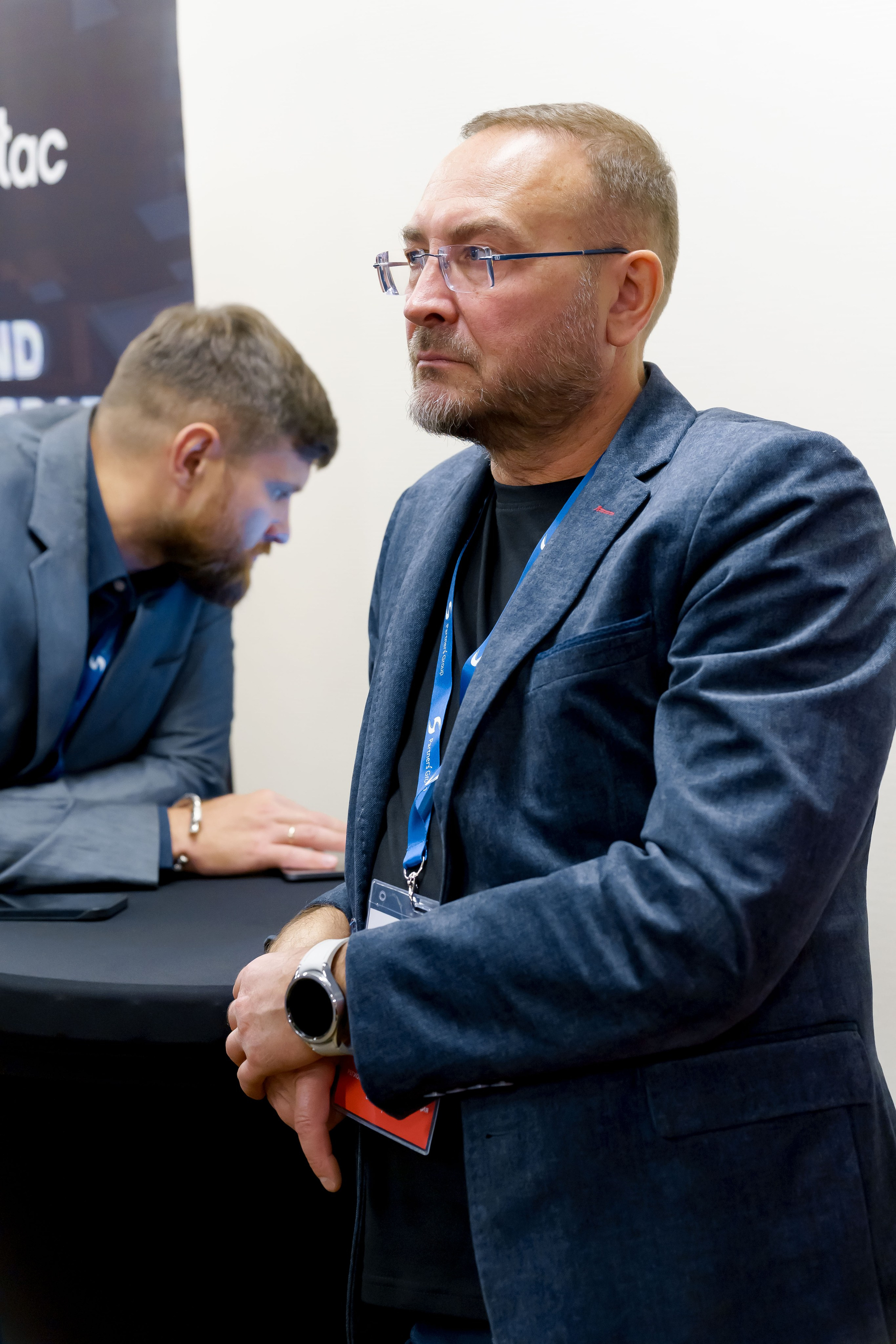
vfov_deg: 33.4
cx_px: 448
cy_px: 672
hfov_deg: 22.6
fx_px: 2240
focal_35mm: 60
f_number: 4
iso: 2000
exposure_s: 1/125
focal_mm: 60
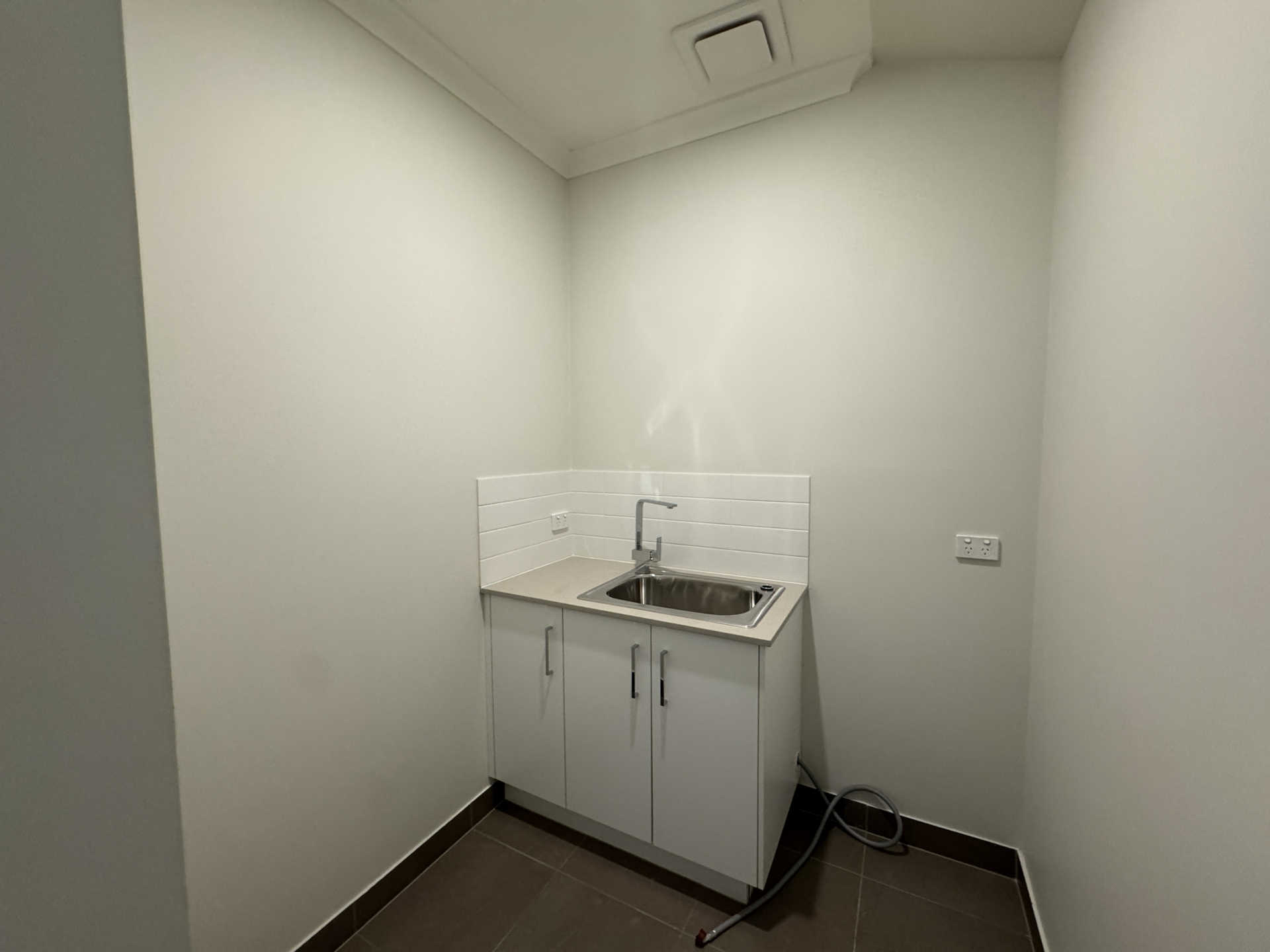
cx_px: 635
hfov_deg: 102.1
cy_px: 476
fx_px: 514
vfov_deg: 85.7
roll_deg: +0.3
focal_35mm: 14
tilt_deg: -3.4
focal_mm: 2.22
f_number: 2.2
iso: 250
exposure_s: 1/100
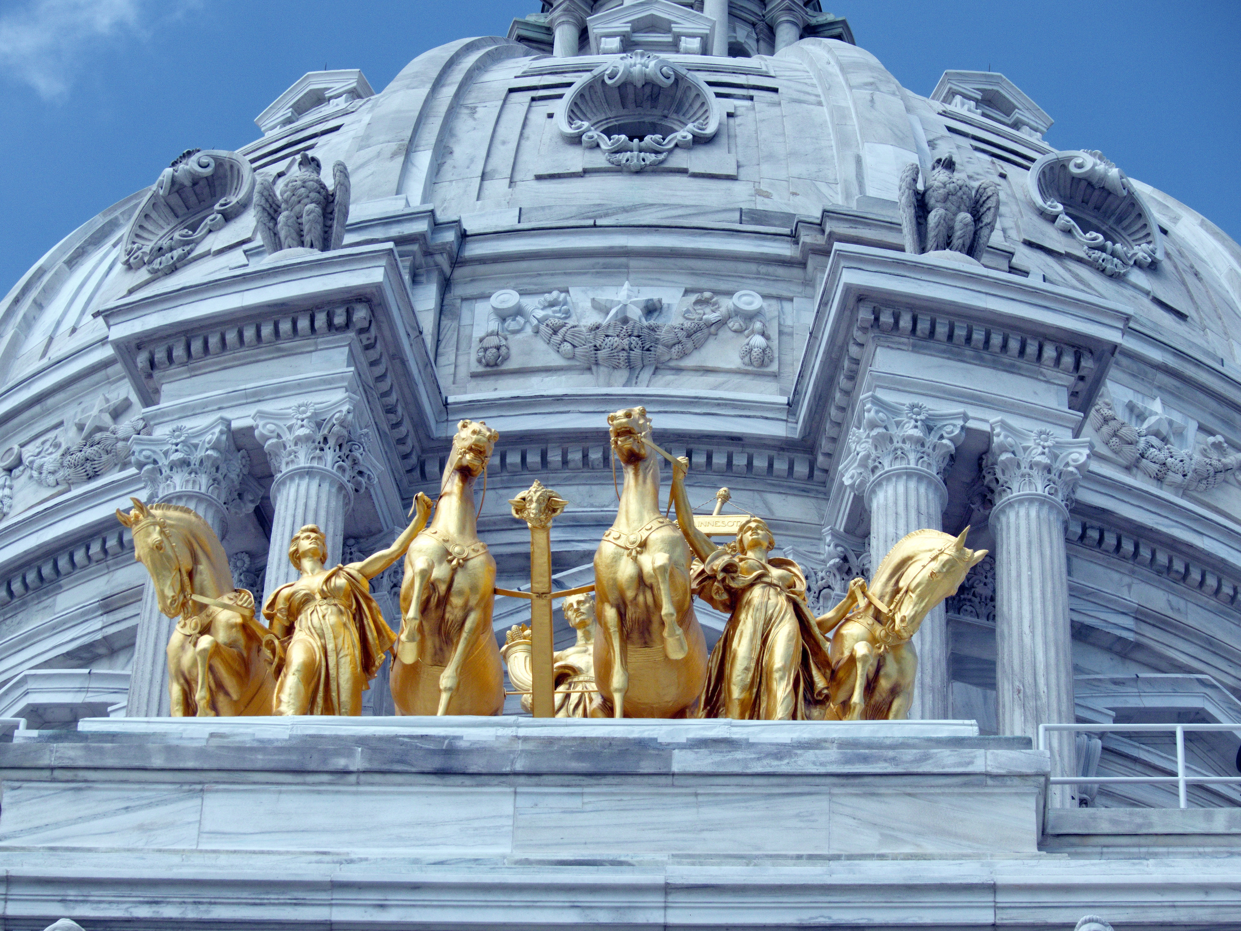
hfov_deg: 13.2
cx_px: 620
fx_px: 5378
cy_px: 466
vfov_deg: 9.9
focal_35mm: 150
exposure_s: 1/1300
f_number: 3.2
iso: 100
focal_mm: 27
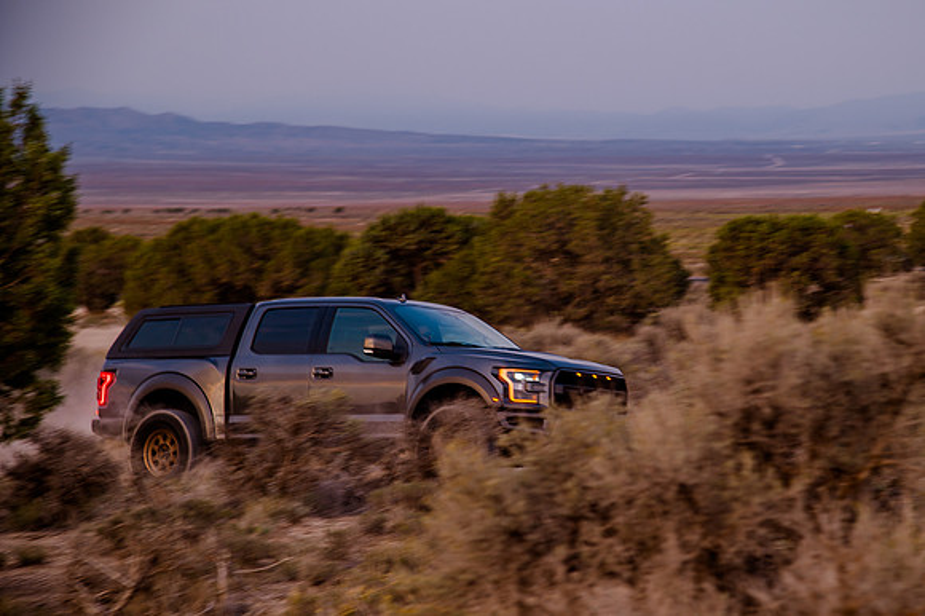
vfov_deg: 12.0
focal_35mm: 114
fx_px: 2939
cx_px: 540
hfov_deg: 17.9
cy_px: 349
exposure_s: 1/80
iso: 125
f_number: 5
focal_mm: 95
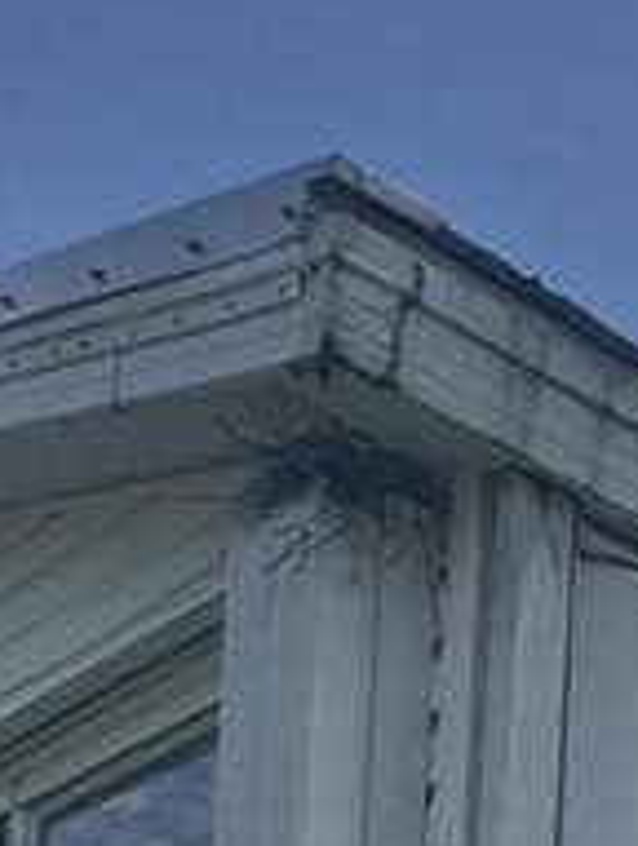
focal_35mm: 78
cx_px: 1484
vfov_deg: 19.0
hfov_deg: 14.0
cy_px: 1528
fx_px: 1910
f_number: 2.2
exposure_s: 1/3106
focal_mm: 2.22
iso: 50
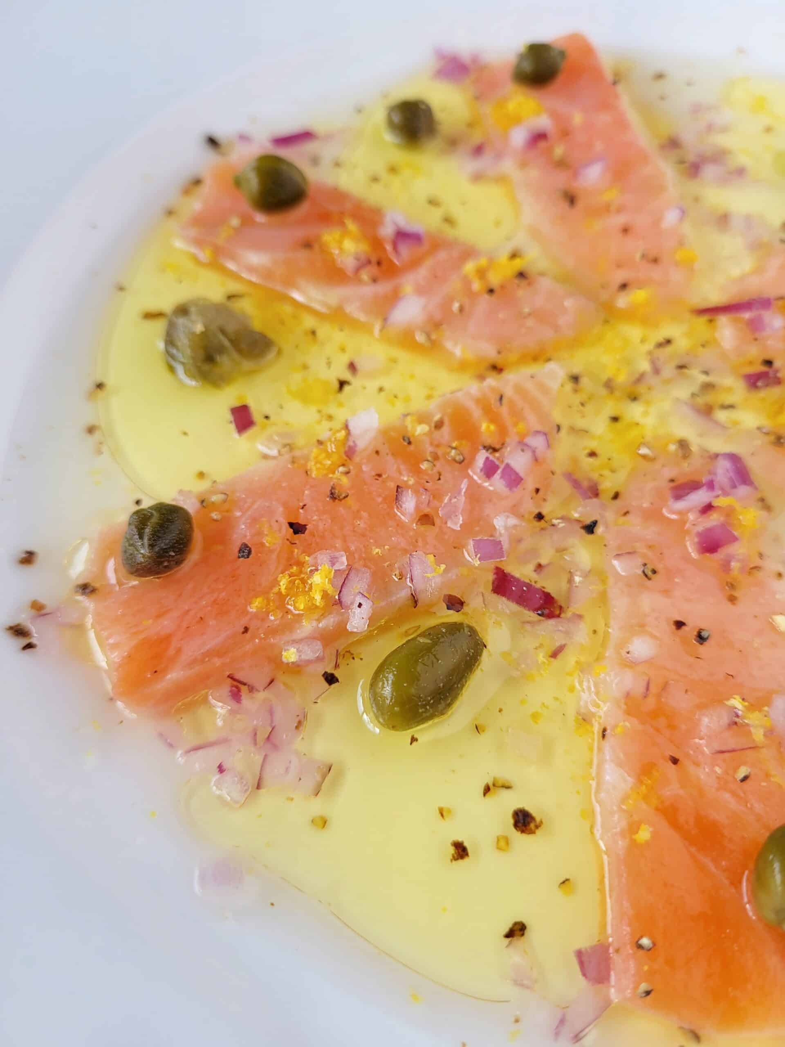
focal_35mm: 26
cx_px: 392
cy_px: 524
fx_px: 786
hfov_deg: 53.1
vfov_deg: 67.3
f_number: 1.8
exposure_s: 1/100
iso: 50
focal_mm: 5.4
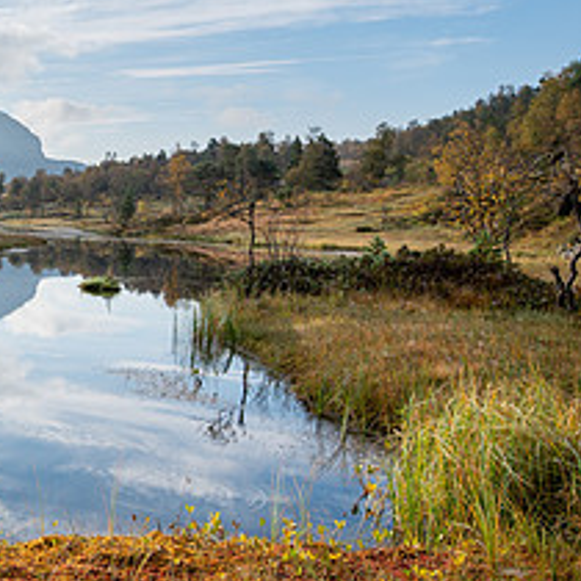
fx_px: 911
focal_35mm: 48
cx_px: -112
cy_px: 266
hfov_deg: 30.2
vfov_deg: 35.3
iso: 100
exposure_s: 1/400
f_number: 8
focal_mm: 19
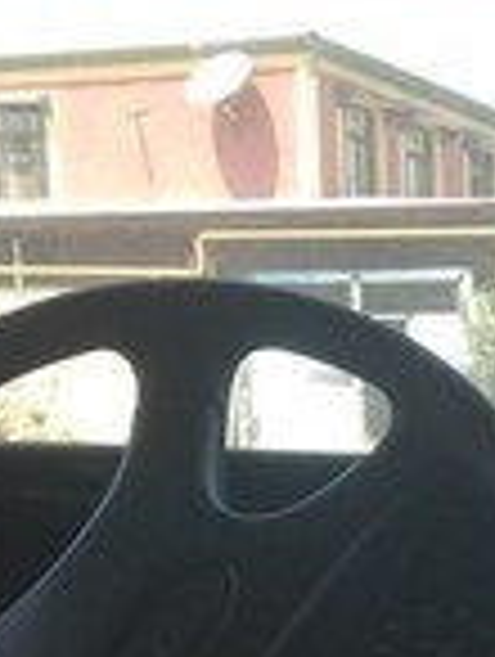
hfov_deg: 12.9
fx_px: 2129
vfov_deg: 16.6
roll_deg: -0.2
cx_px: 590
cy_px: 846
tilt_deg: -8.3
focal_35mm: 112
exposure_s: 1/384
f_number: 2.4
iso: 50
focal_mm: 4.12
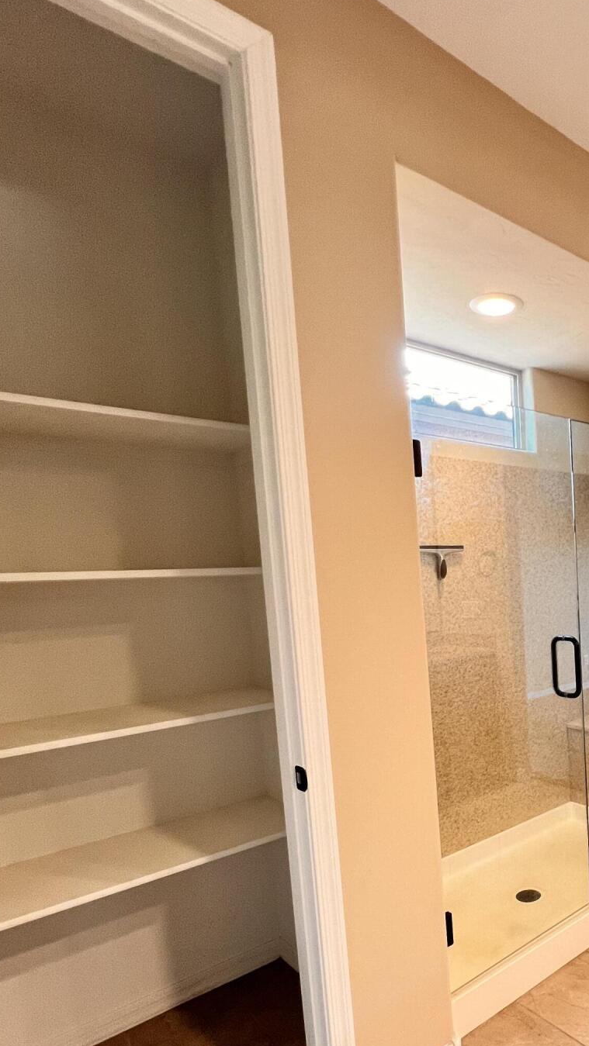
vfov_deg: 82.6
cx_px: 551
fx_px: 583
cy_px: 640
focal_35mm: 21
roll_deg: +2.5
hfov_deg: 47.1
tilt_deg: -5.8
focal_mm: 1.57
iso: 320
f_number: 1.8
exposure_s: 1/60
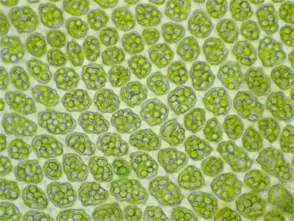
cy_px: 110
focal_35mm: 57
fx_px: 484
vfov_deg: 25.7
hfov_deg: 33.8
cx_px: 147
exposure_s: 1/100
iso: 160
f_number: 3.5
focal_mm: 10.29
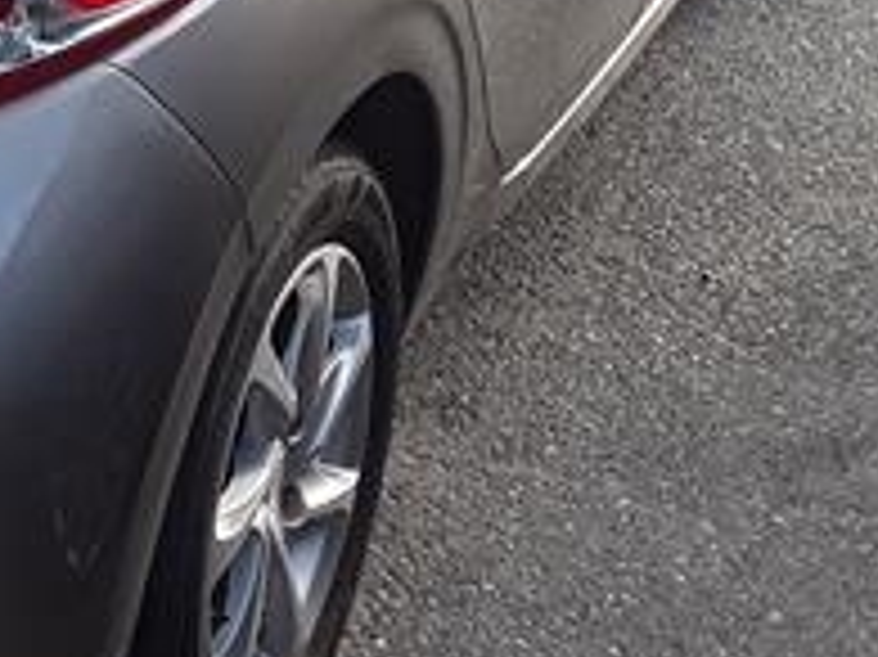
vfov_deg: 15.8
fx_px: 2332
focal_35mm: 92
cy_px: 4
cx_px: -149
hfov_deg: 20.1
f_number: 1.9
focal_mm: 2.91
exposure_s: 1/198
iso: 40
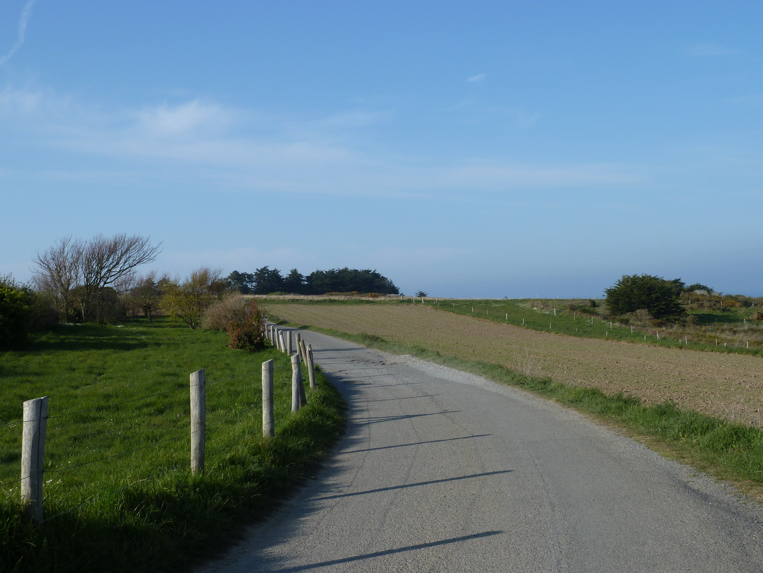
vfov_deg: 32.9
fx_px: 970
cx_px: 382
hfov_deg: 42.9
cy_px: 286
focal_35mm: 44
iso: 80
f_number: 5
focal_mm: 7.3
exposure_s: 1/400
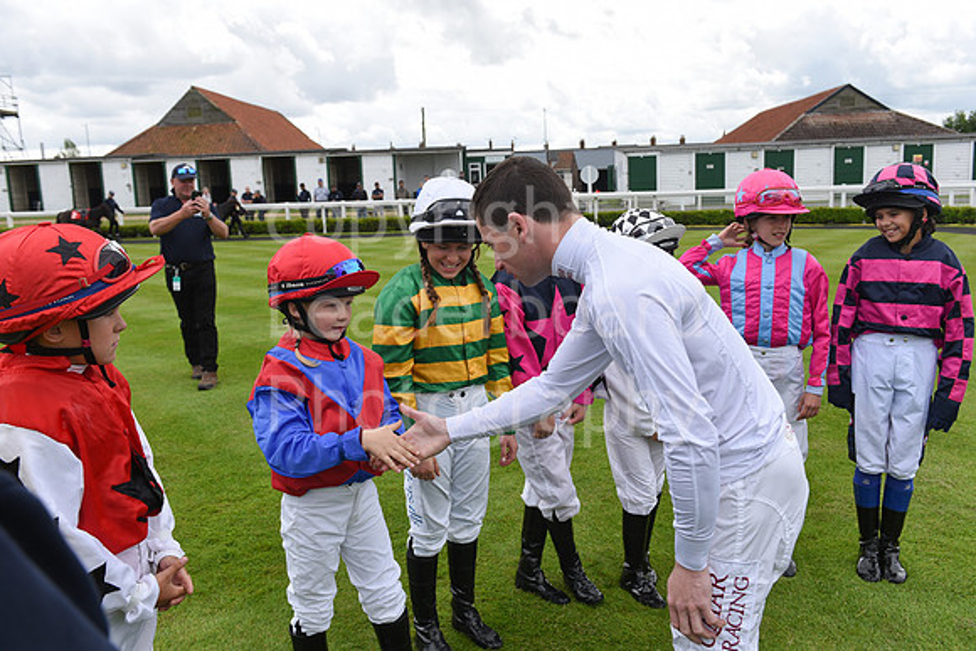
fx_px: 841
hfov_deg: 60.3
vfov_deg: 42.3
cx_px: 488
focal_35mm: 31
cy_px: 326
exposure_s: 1/1250
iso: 400
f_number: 5.6
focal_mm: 31
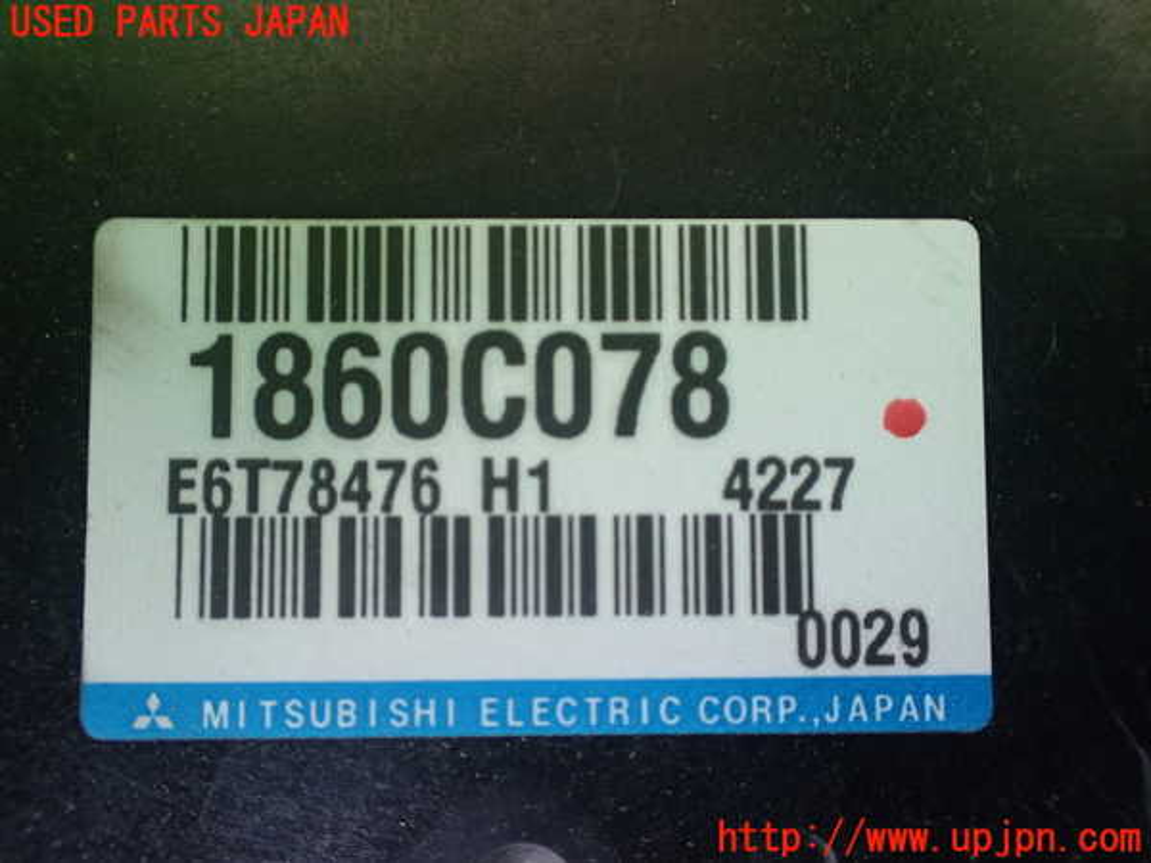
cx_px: 576
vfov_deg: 46.8
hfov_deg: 60.0
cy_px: 432
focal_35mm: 30
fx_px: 998
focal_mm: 5.4
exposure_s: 1/125
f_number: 2.3
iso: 320
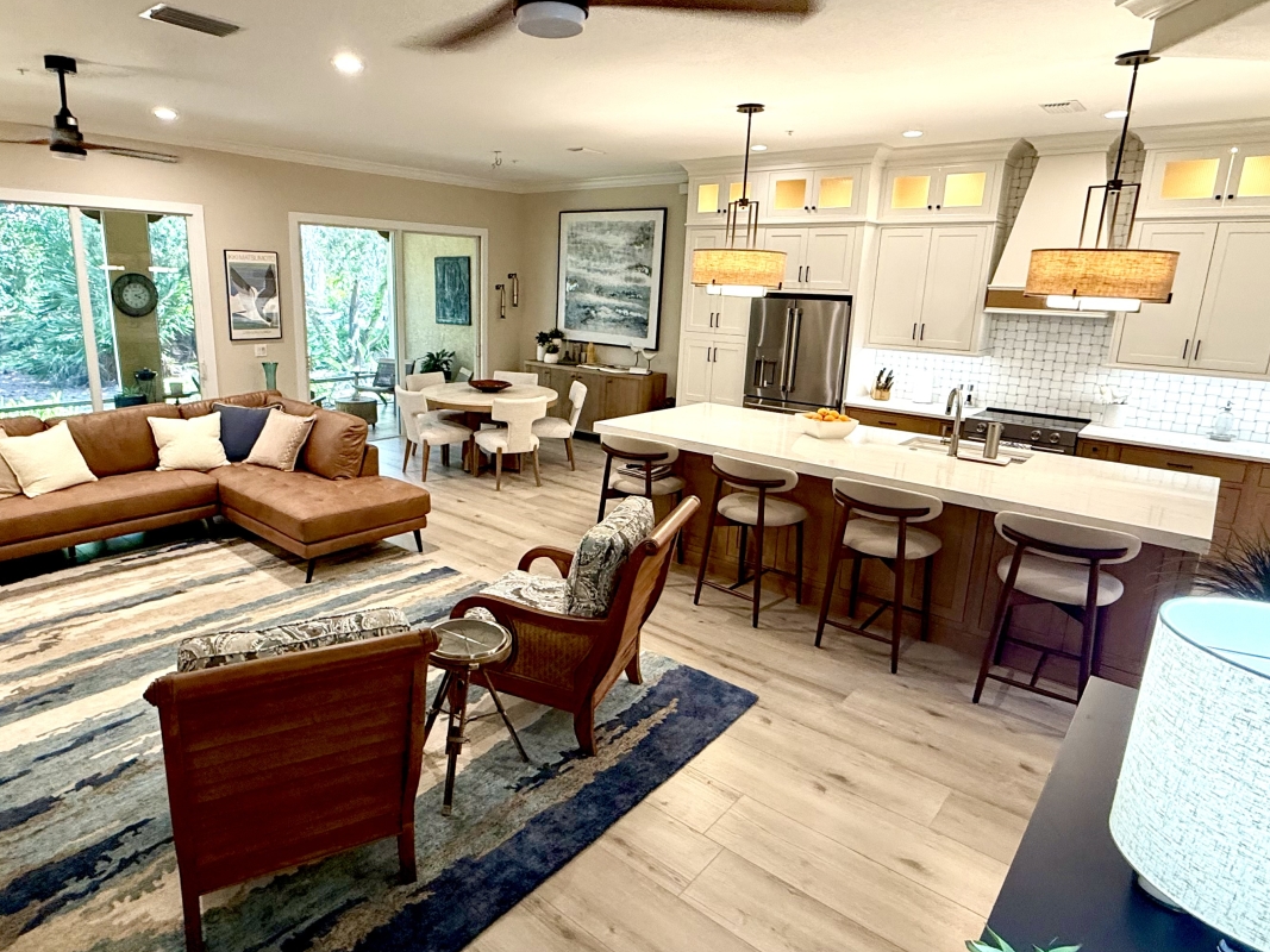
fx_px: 770
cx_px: 576
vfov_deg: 63.4
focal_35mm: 21
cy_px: 452
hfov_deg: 78.8
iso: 320
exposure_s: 1/60
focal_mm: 2.22
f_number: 2.2
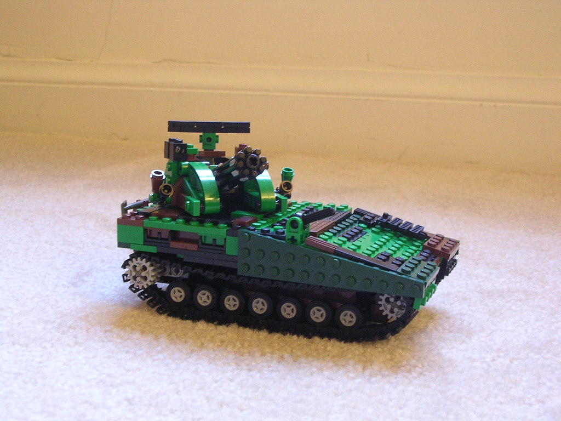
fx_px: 908
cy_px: 210
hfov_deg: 34.3
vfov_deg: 26.1
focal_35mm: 56
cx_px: 280
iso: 326
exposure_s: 1/3.3
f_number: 3.3
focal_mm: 8.5
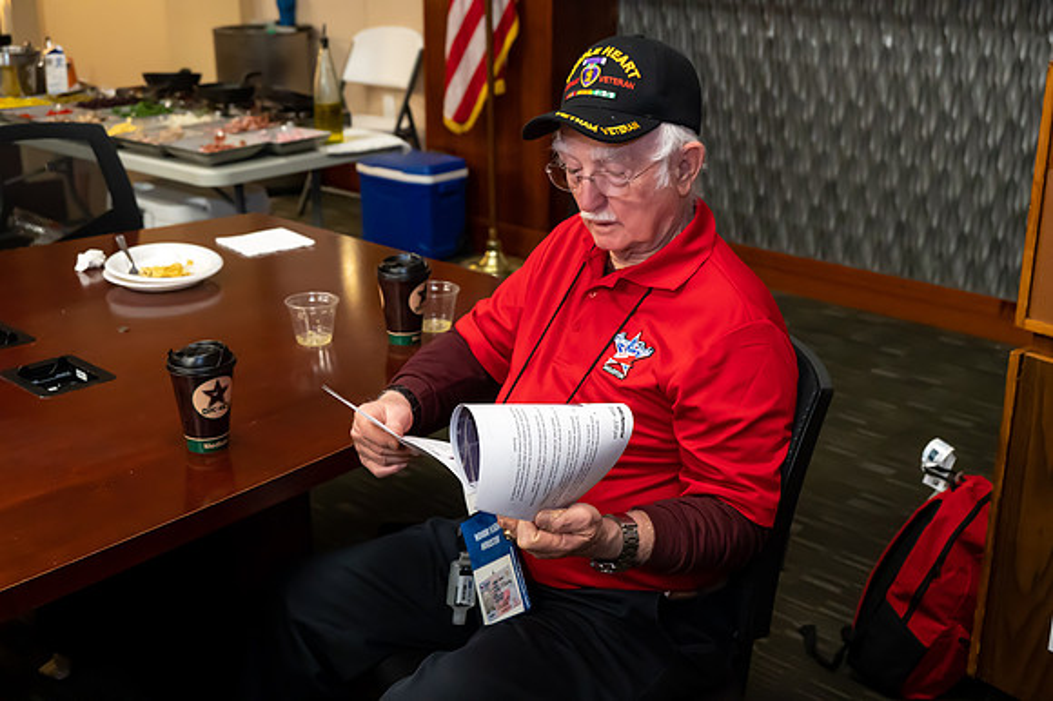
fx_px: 1286
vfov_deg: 30.5
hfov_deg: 44.5
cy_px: 350
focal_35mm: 44
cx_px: 526
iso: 8000
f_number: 5.3
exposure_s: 1/160
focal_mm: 44
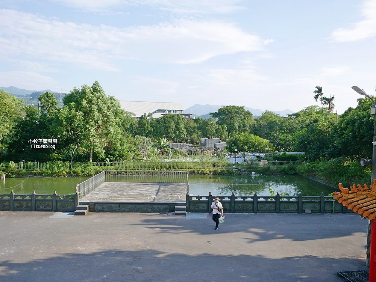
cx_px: 188
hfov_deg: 63.4
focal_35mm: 28
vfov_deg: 49.8
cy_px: 141
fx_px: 304
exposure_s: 1/1000
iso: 200
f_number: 3.5
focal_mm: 14
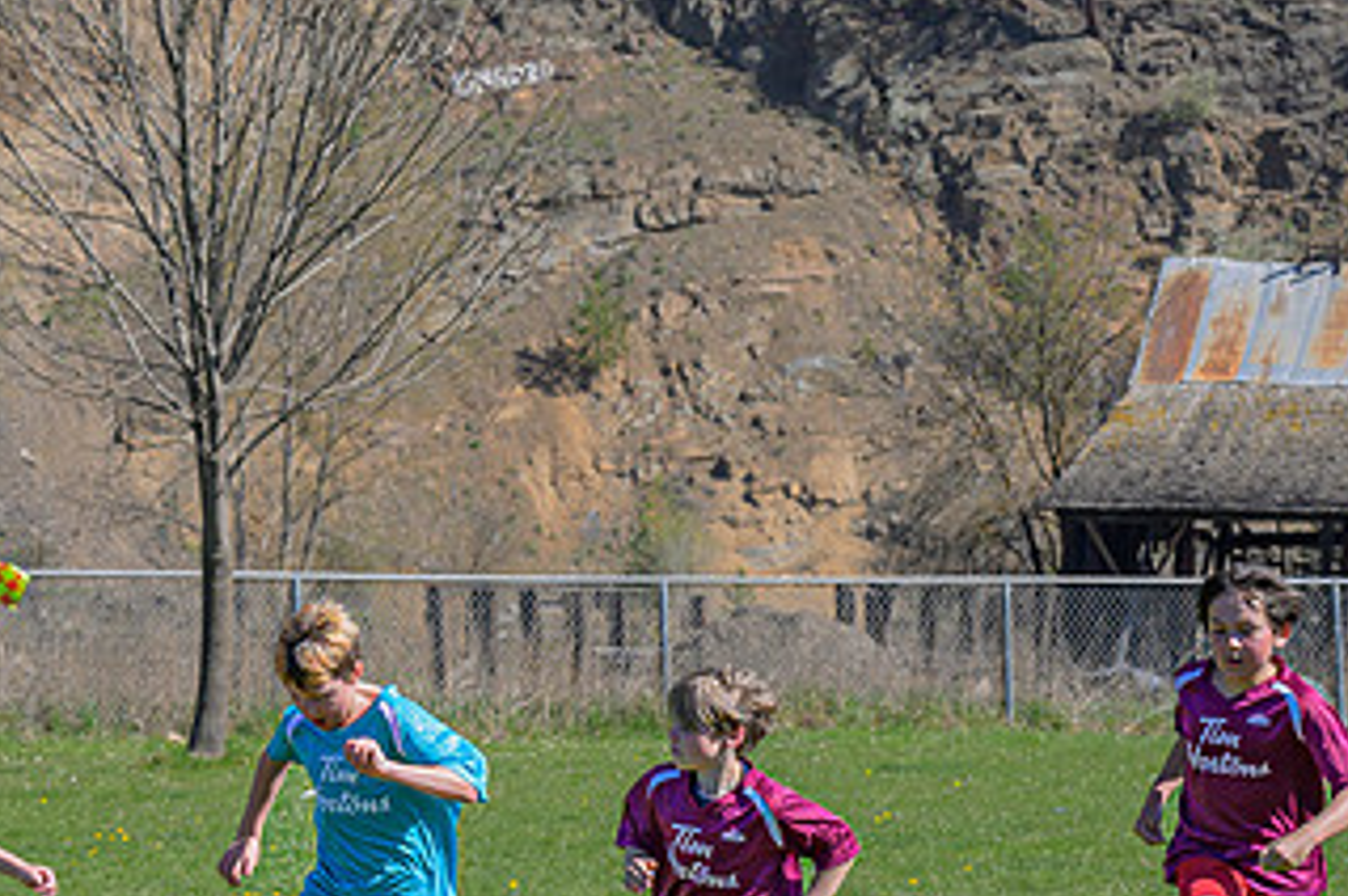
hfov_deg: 8.5
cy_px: 803
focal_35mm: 241
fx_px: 9015
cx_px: 400
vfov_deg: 5.7
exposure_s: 1/500
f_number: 6.3
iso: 250
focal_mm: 73
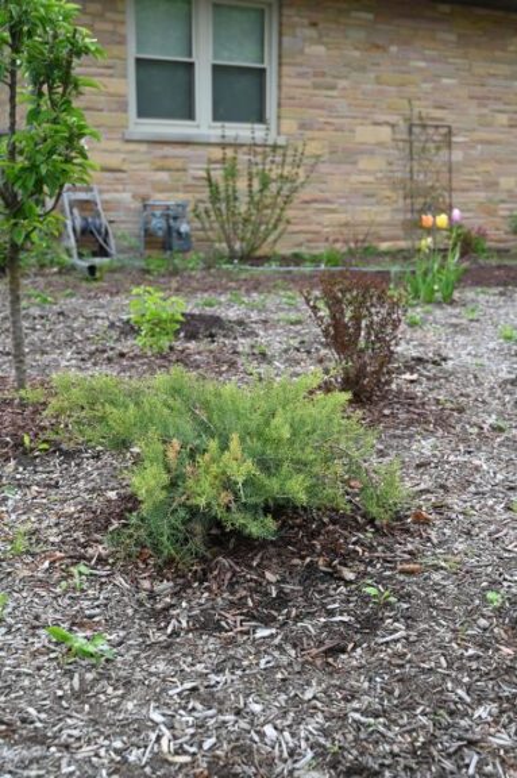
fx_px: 842
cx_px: 258
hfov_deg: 34.1
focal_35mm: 39
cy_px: 389
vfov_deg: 49.6
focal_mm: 39
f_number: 4.5
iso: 200
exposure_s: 1/250
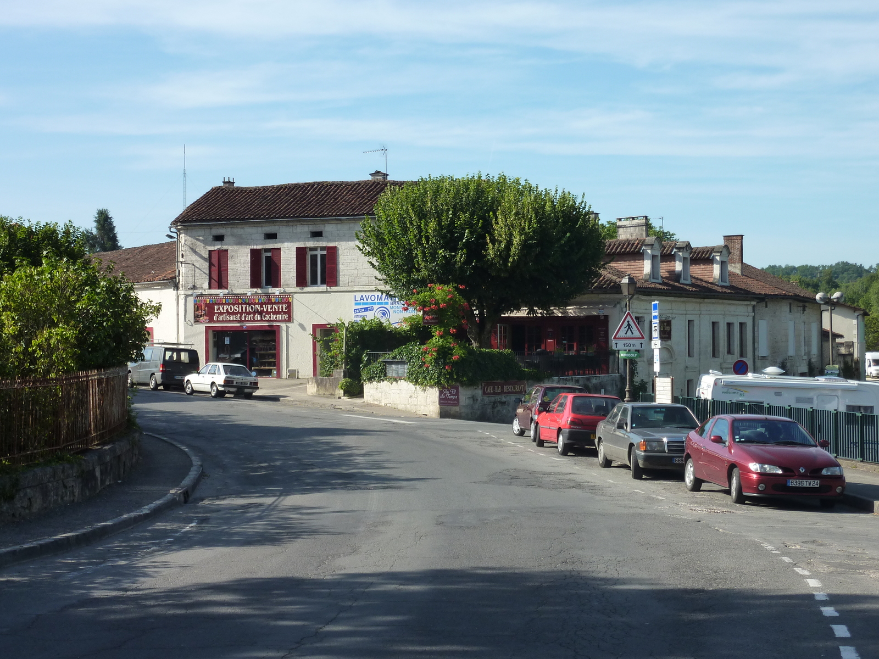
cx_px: 440
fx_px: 1498
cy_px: 330
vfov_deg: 24.8
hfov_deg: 32.7
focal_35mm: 59
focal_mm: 9.7
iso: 125
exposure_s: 1/500
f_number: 4.5
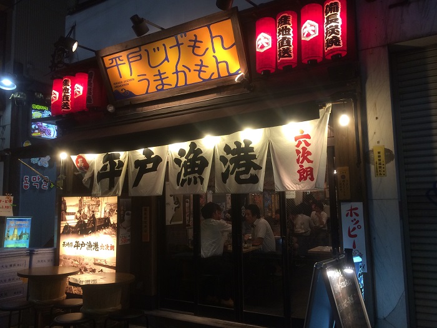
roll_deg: +0.8
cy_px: 164
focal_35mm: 29
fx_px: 366
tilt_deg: +5.8
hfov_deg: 61.7
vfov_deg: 48.2
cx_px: 218
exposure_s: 1/30
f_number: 2.2
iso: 50
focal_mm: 4.15
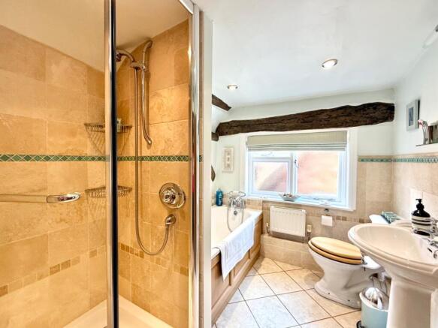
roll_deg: -1.3
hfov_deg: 102.1
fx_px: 177
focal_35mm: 14
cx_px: 219
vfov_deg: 85.7
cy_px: 164
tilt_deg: -0.7
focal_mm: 2.22
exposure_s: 1/100
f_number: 2.2
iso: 160
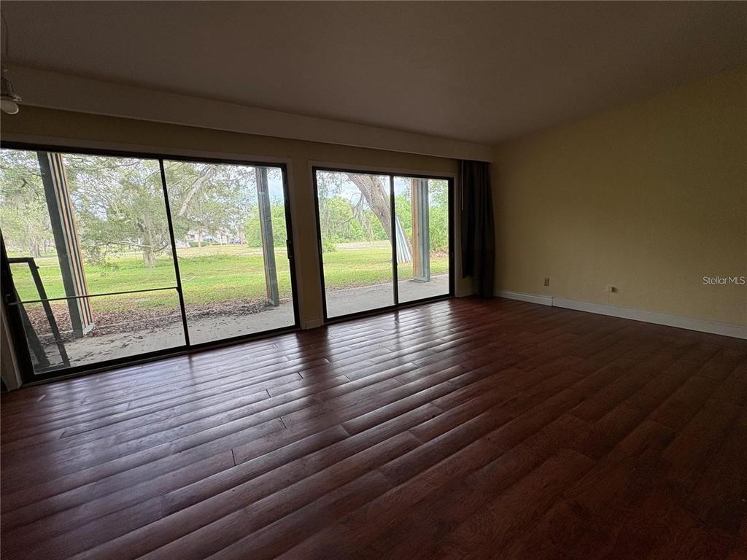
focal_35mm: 14
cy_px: 280
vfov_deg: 85.7
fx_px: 302
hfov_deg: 102.1
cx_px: 374
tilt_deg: -7.8
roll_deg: +3.1
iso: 50
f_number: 2.2
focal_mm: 2.22
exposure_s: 1/121
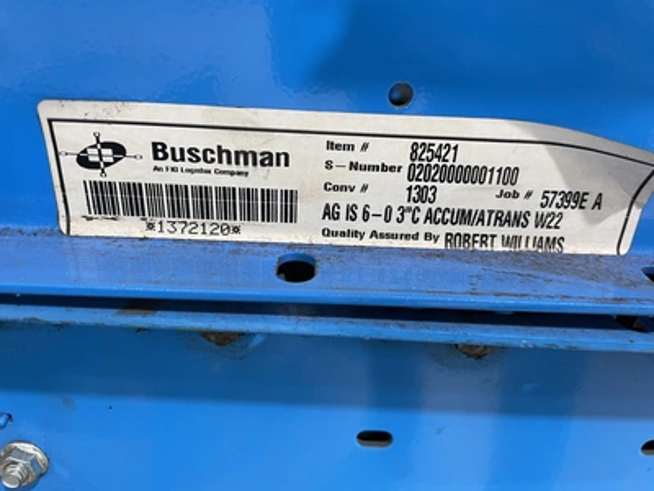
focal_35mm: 26
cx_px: 327
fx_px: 491
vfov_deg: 53.1
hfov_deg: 67.3
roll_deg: -2.3
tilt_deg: -25.0
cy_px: 246
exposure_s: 1/60
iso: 100
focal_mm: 4.2
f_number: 1.6
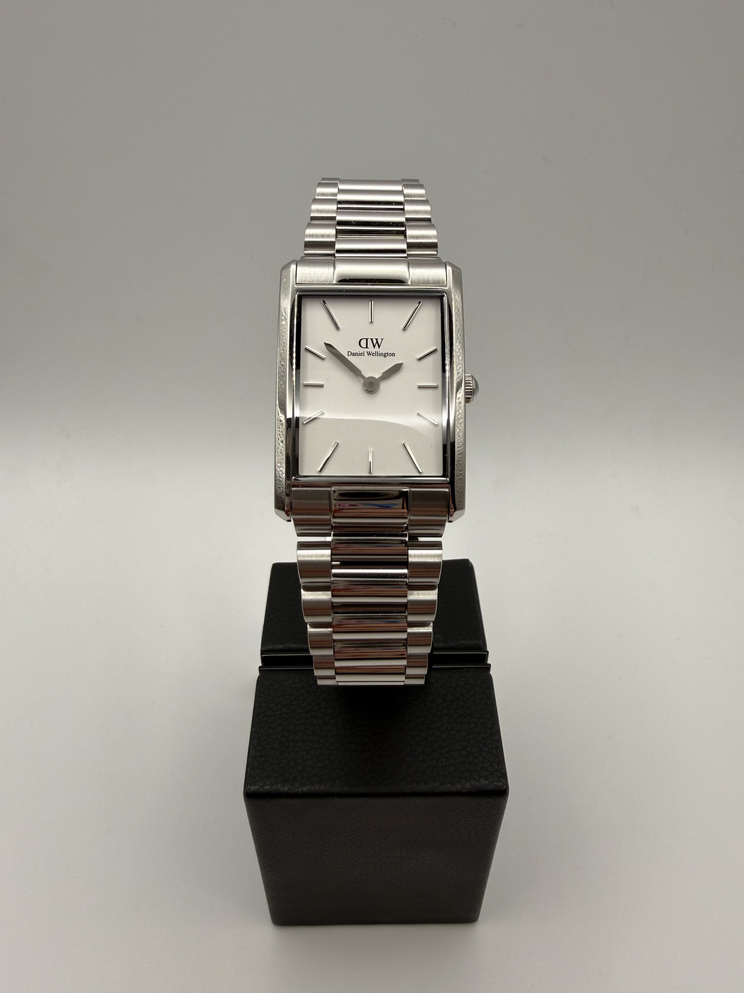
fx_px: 716
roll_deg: -0.9
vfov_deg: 69.4
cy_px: 496
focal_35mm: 25
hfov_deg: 54.9
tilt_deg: -36.8
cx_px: 372
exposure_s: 1/145
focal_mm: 2.22
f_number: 2.2
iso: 40
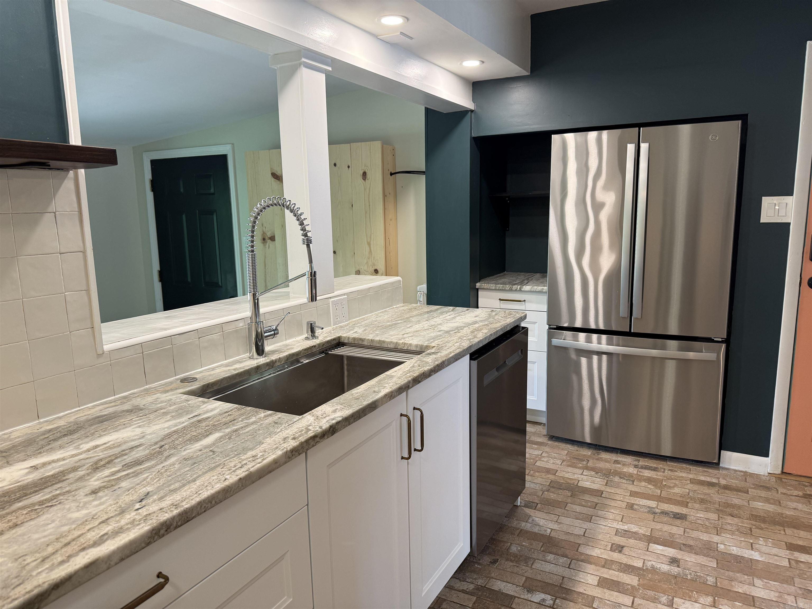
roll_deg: +1.2
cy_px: 304
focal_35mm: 24
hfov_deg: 71.6
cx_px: 406
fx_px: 563
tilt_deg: -9.0
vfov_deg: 56.8
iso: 100
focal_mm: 6.76
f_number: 1.78
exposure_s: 1/60
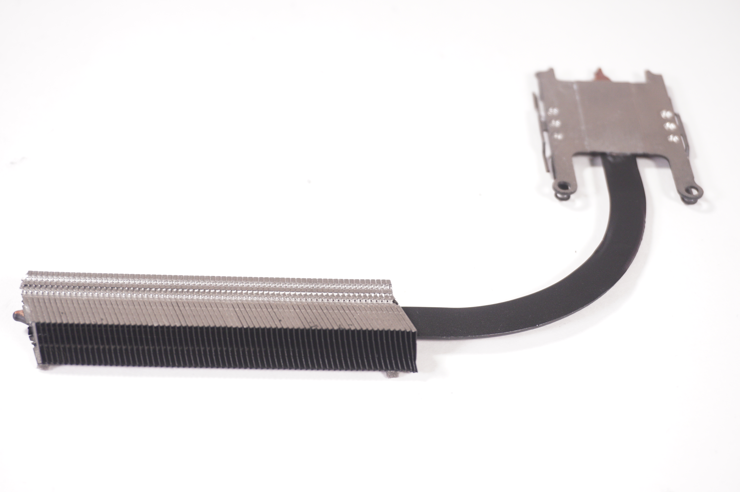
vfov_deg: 23.7
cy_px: 246
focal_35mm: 57
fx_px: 1171
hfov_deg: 35.1
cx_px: 370
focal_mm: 38
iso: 800
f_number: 5.6
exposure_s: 1/160
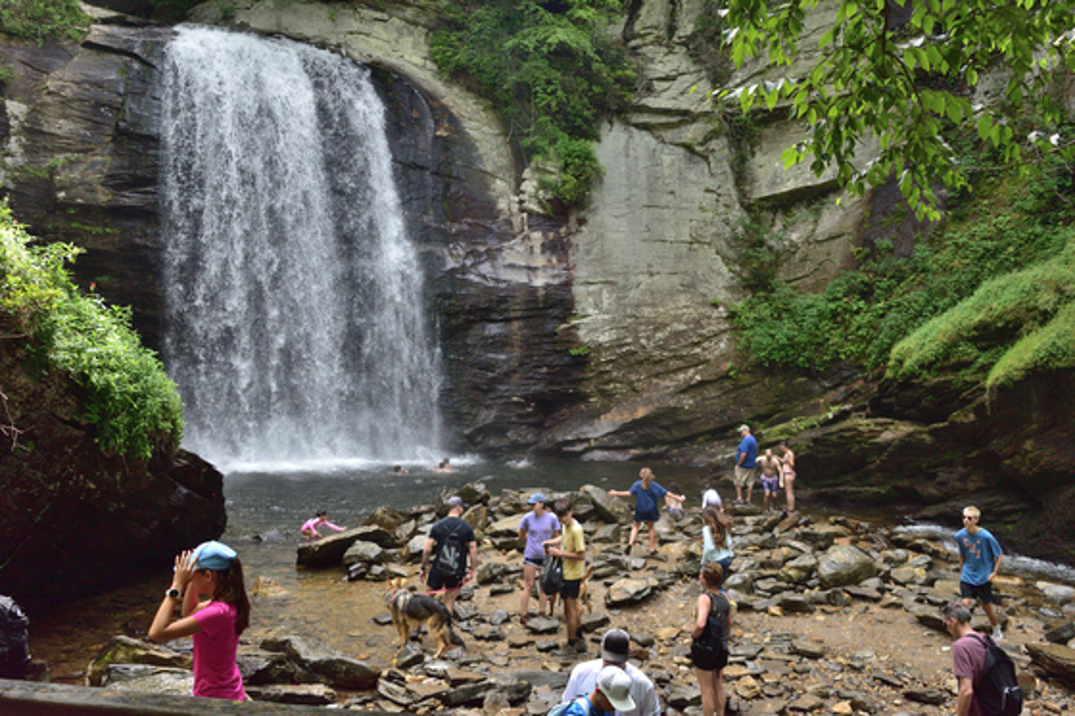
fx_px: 940
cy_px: 358
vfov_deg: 41.7
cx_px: 538
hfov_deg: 59.5
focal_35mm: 32
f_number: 3.8
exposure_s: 1/1000
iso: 800
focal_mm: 21
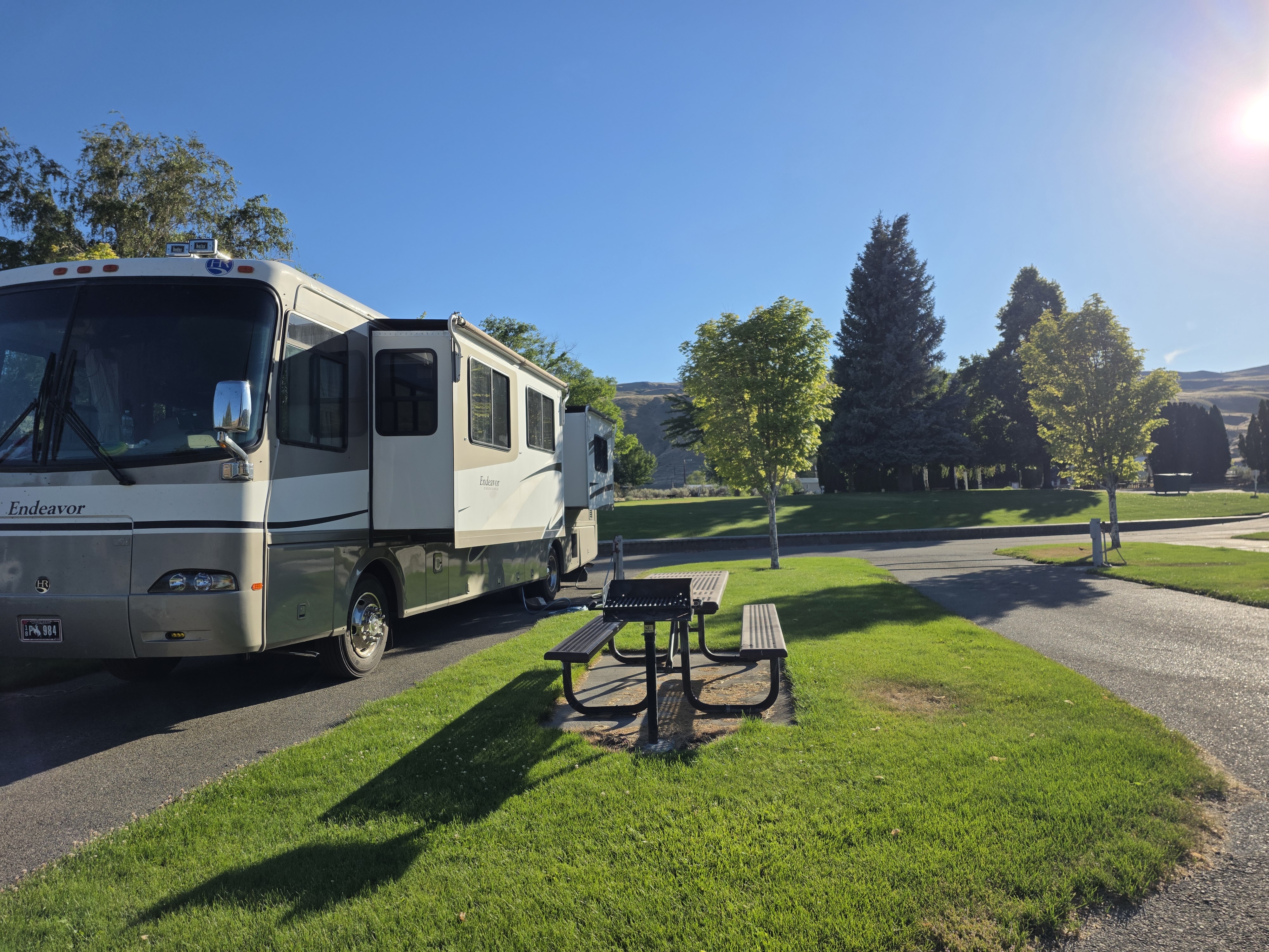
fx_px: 843
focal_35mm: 23
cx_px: 634
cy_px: 476
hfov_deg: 73.9
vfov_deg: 58.9
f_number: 1.7
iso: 80
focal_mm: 6.25
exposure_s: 1/7944
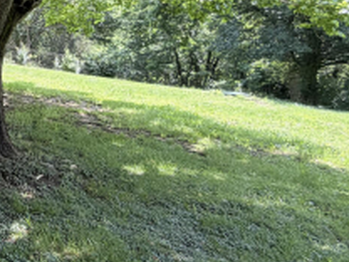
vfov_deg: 31.3
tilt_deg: +0.2
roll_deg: -0.1
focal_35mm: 45
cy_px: 50
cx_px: -167
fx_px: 454
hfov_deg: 28.5
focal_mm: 2.22
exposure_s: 1/121
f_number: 2.2
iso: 64
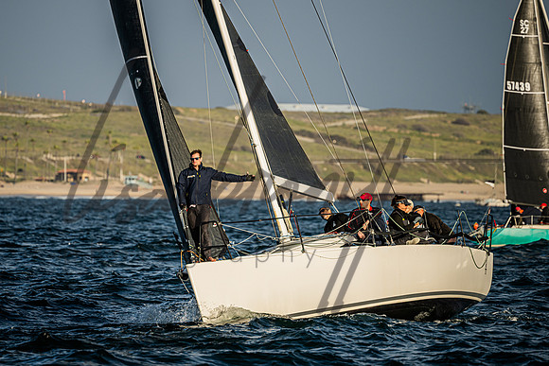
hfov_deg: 4.2
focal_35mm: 493
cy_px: 166
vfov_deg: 2.8
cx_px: 245
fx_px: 7520
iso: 100
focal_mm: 400
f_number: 5.6
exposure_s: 1/1000
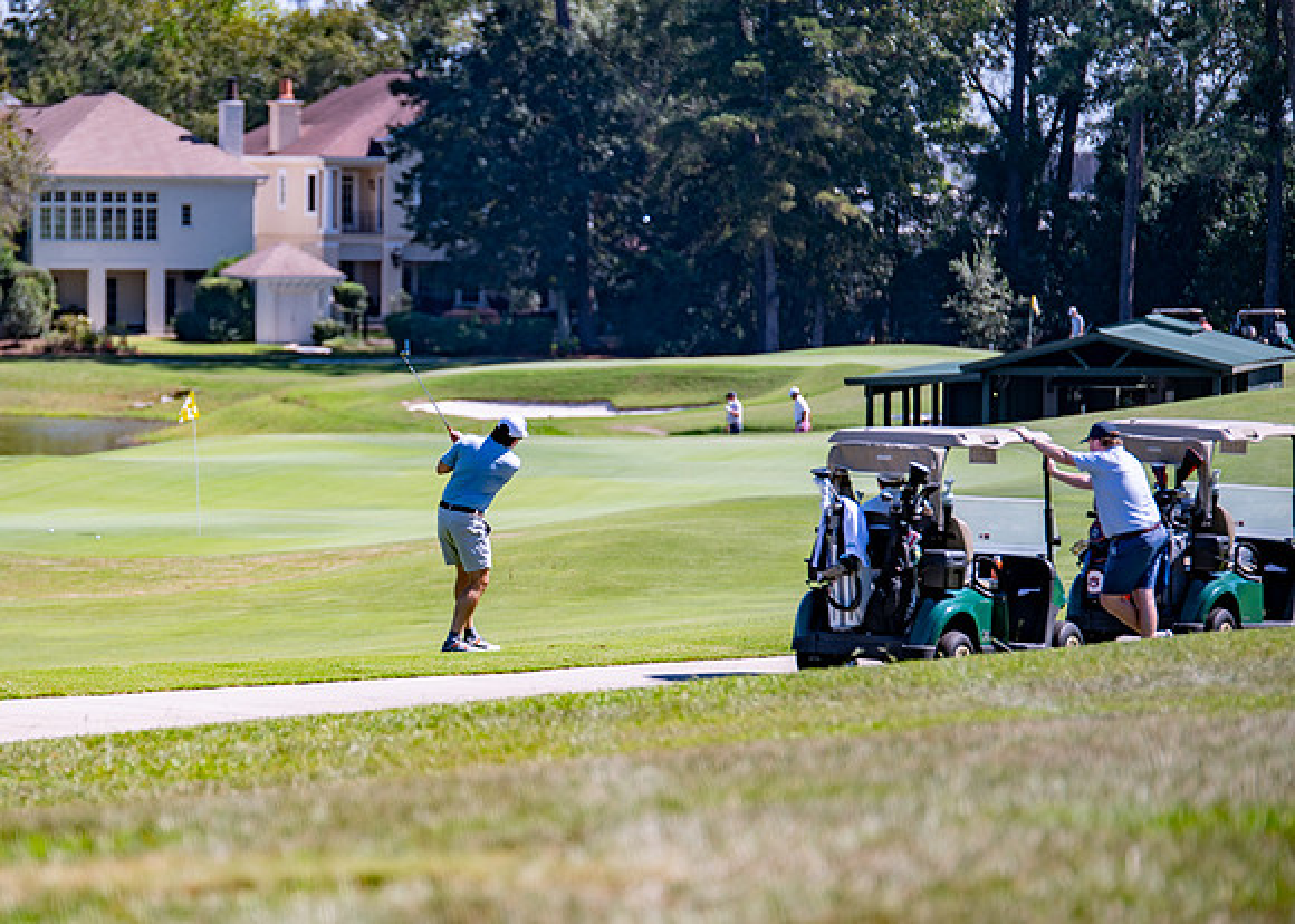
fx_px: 8442
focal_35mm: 230
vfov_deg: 6.3
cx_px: 383
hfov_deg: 8.8
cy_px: 498
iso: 100
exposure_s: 1/1600
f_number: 2.8
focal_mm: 165
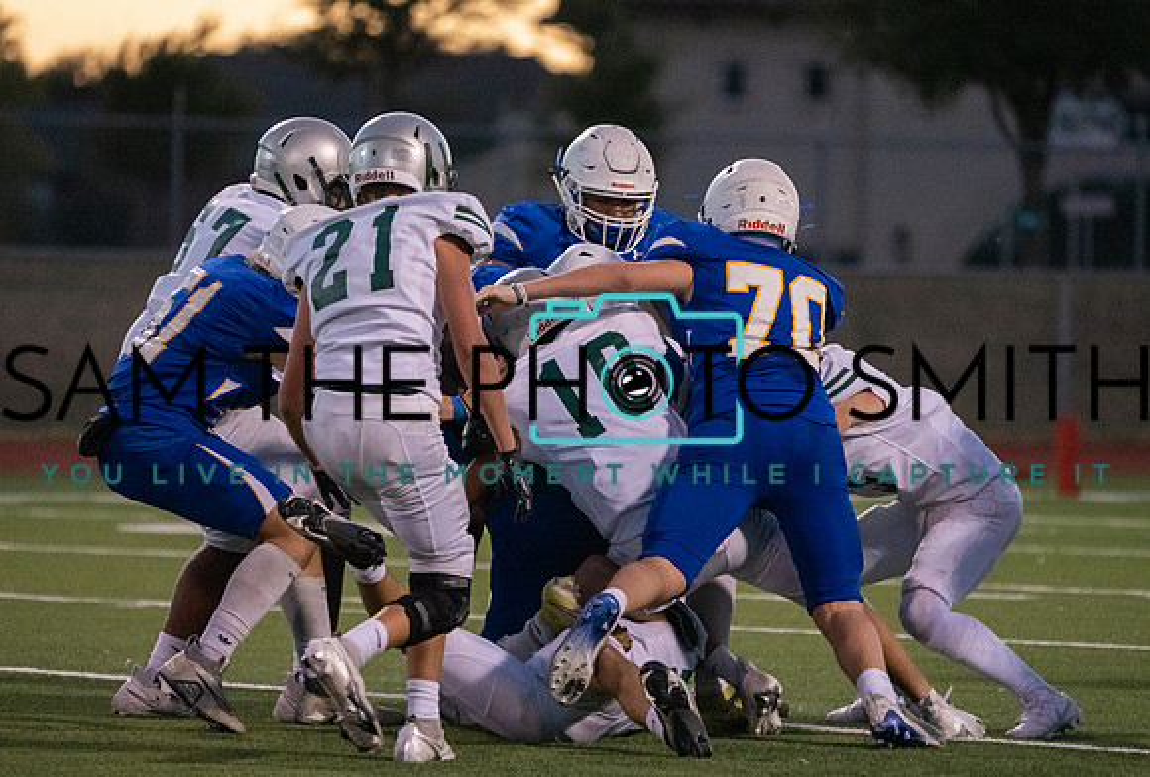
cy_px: 391
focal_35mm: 366
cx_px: 587
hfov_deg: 5.6
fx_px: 11746
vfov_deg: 3.8
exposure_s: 1/1250
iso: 10000
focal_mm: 345
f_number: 5.6
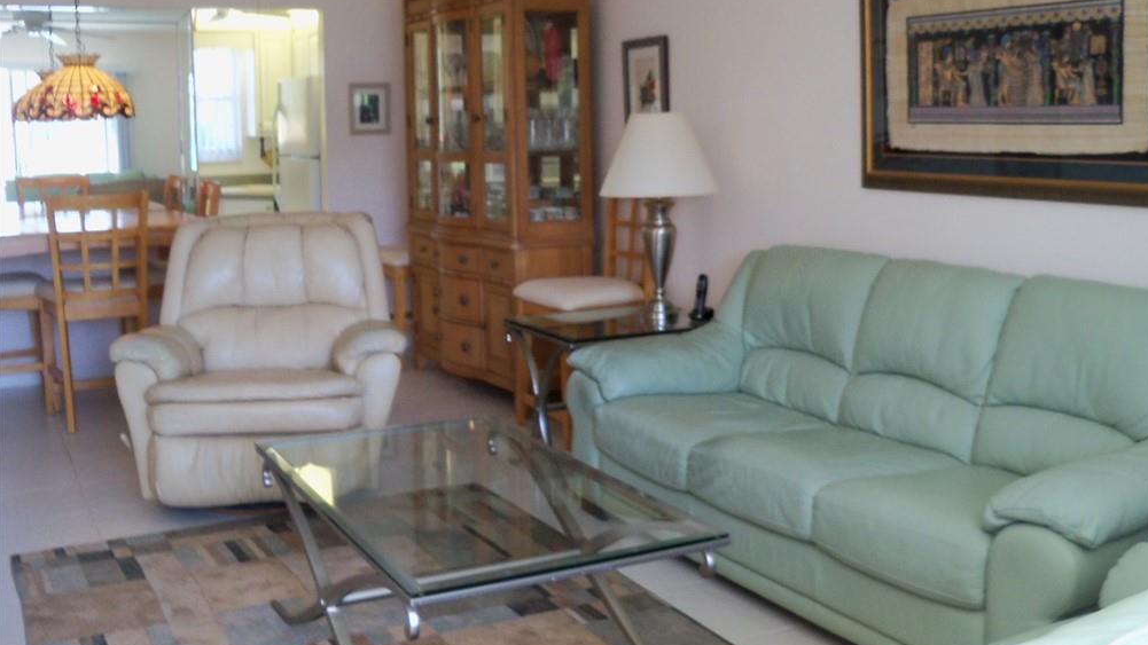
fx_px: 1187
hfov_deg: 51.6
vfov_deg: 30.4
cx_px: 585
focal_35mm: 39
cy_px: 286
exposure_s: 1/30
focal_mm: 6.2
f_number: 3.5
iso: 200
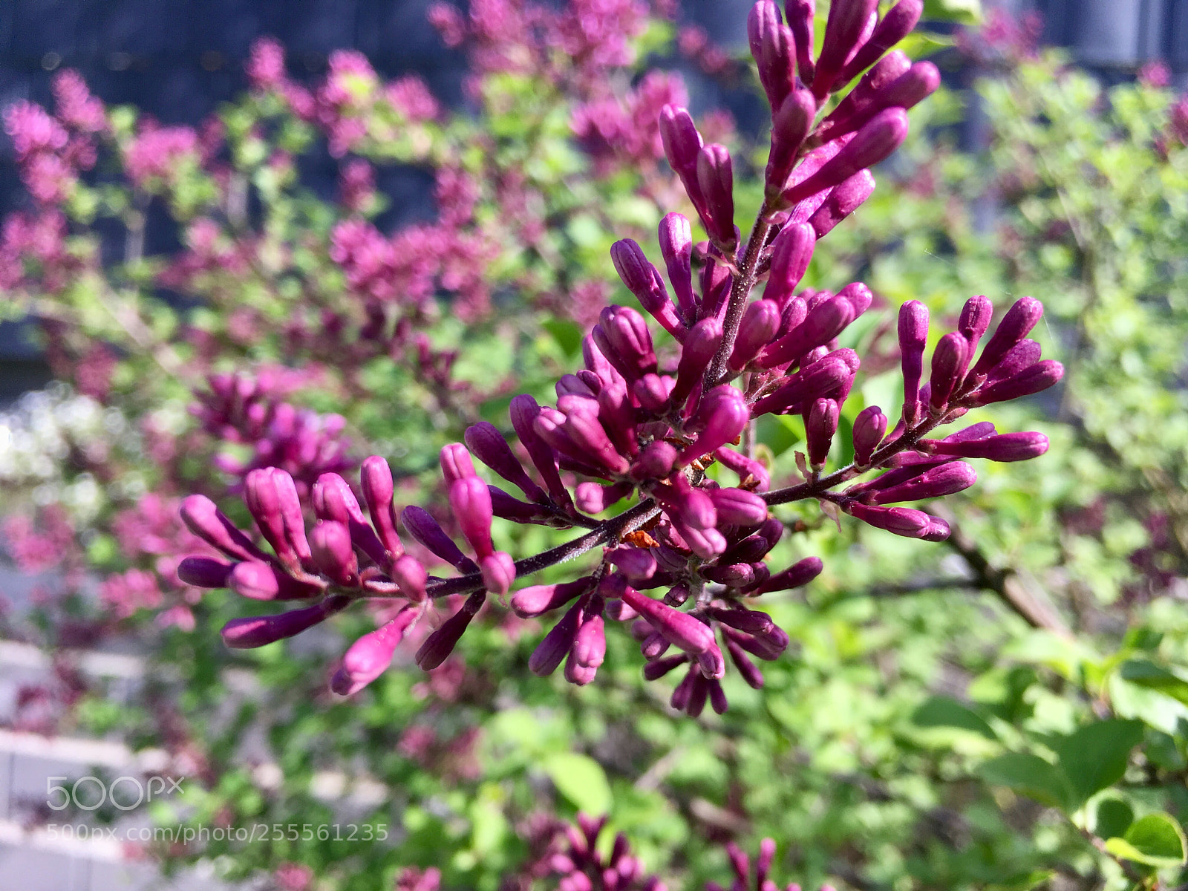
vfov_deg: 48.2
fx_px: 995
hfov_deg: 61.7
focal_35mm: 29
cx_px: 594
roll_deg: -3.9
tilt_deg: -1.7
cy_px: 446
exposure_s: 1/425
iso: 25
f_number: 2.2
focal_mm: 4.15
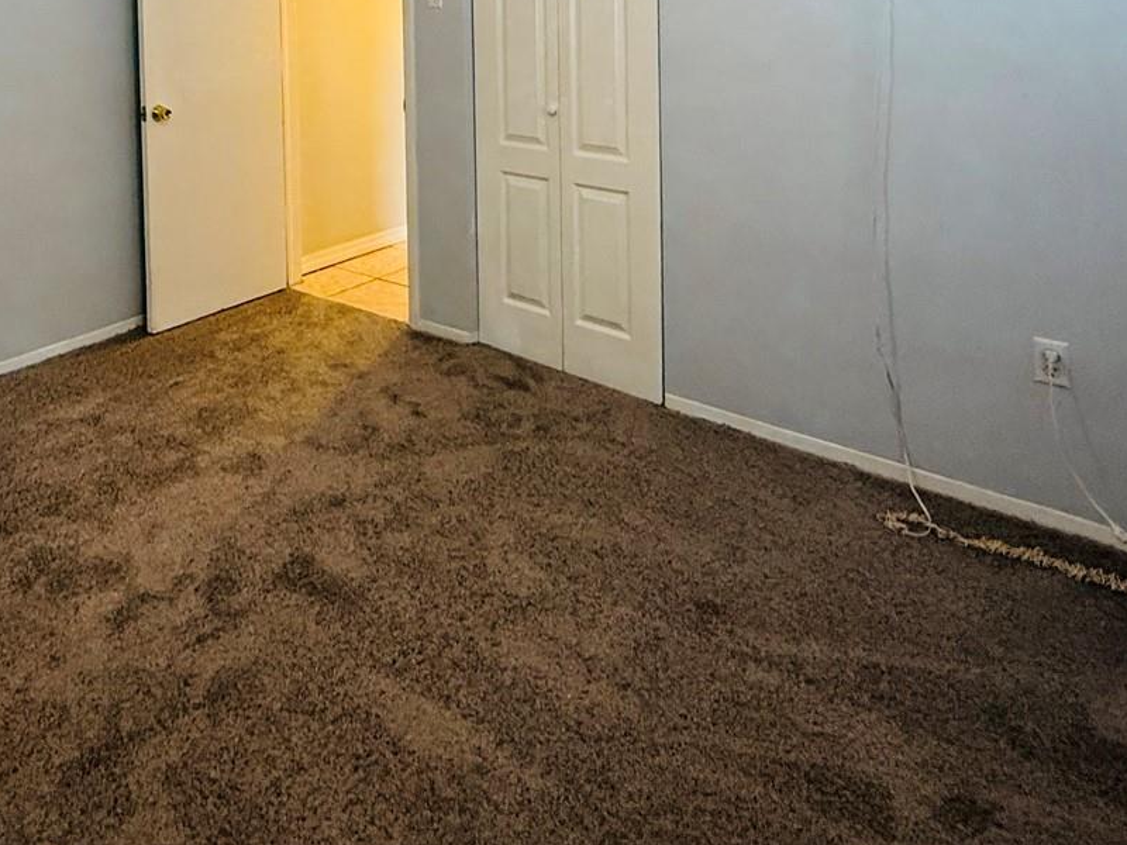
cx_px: 309
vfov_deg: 43.2
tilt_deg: -1.4
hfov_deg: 60.6
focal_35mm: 28
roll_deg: +1.4
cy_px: 14
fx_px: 912
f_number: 2.2
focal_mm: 2.22
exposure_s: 1/60
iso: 320
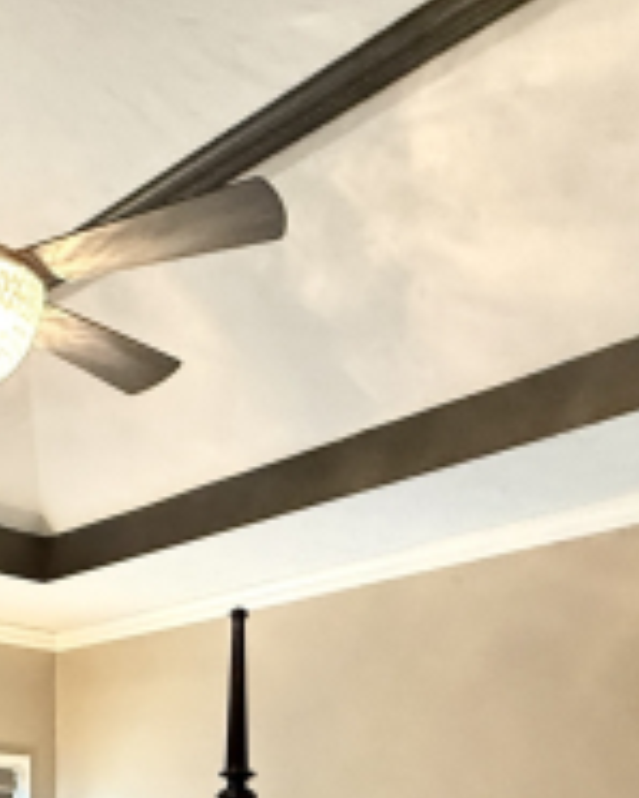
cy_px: 901
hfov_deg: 28.7
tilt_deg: -1.7
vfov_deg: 32.8
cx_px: -19
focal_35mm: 49
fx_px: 1157
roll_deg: -0.7
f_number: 2.2
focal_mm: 2.22
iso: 640
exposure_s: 1/60
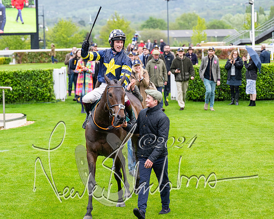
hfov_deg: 16.1
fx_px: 968
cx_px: 135
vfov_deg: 12.9
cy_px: 101
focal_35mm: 119
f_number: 4
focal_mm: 98
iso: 1000
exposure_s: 1/800
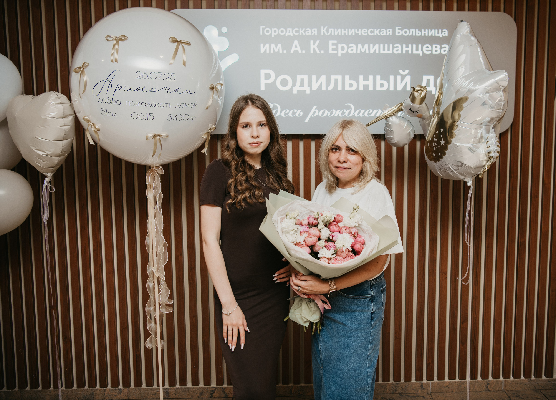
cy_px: 190
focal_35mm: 35
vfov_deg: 39.4
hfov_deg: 52.8
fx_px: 559
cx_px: 314
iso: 160
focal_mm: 32
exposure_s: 1/160
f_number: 3.5
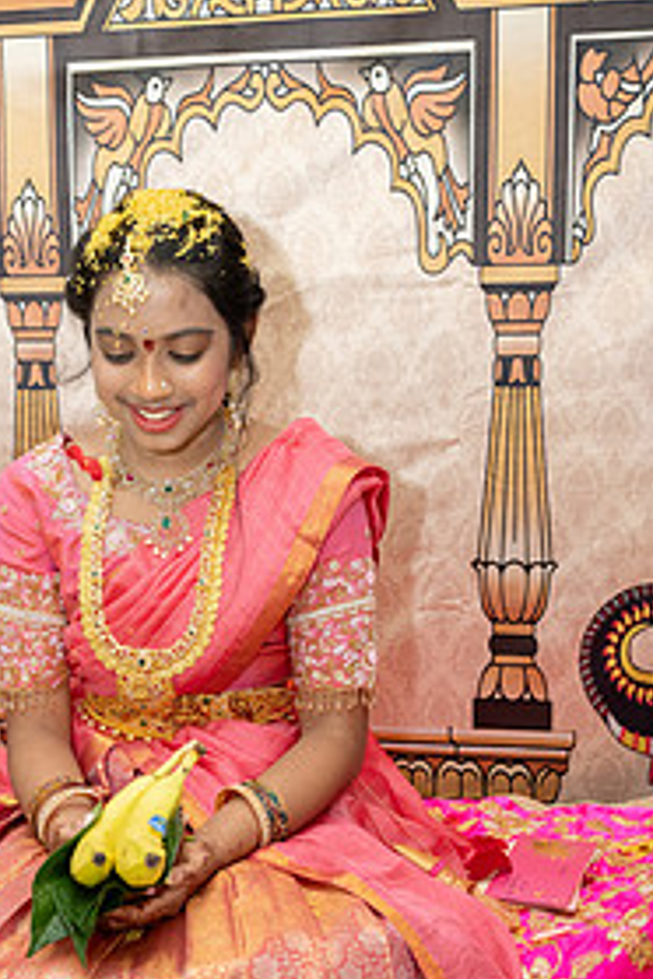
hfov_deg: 23.1
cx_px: 140
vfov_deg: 34.4
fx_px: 1578
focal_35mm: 58
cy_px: 551
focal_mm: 36
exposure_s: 1/160
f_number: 4
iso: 1000
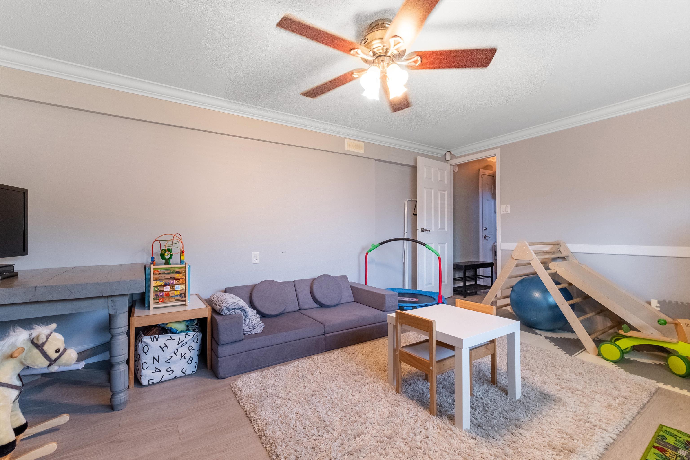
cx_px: 345
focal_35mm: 15
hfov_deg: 100.4
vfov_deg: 77.3
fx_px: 287
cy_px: 230
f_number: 7.1
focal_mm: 10
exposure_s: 1/250
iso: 1250
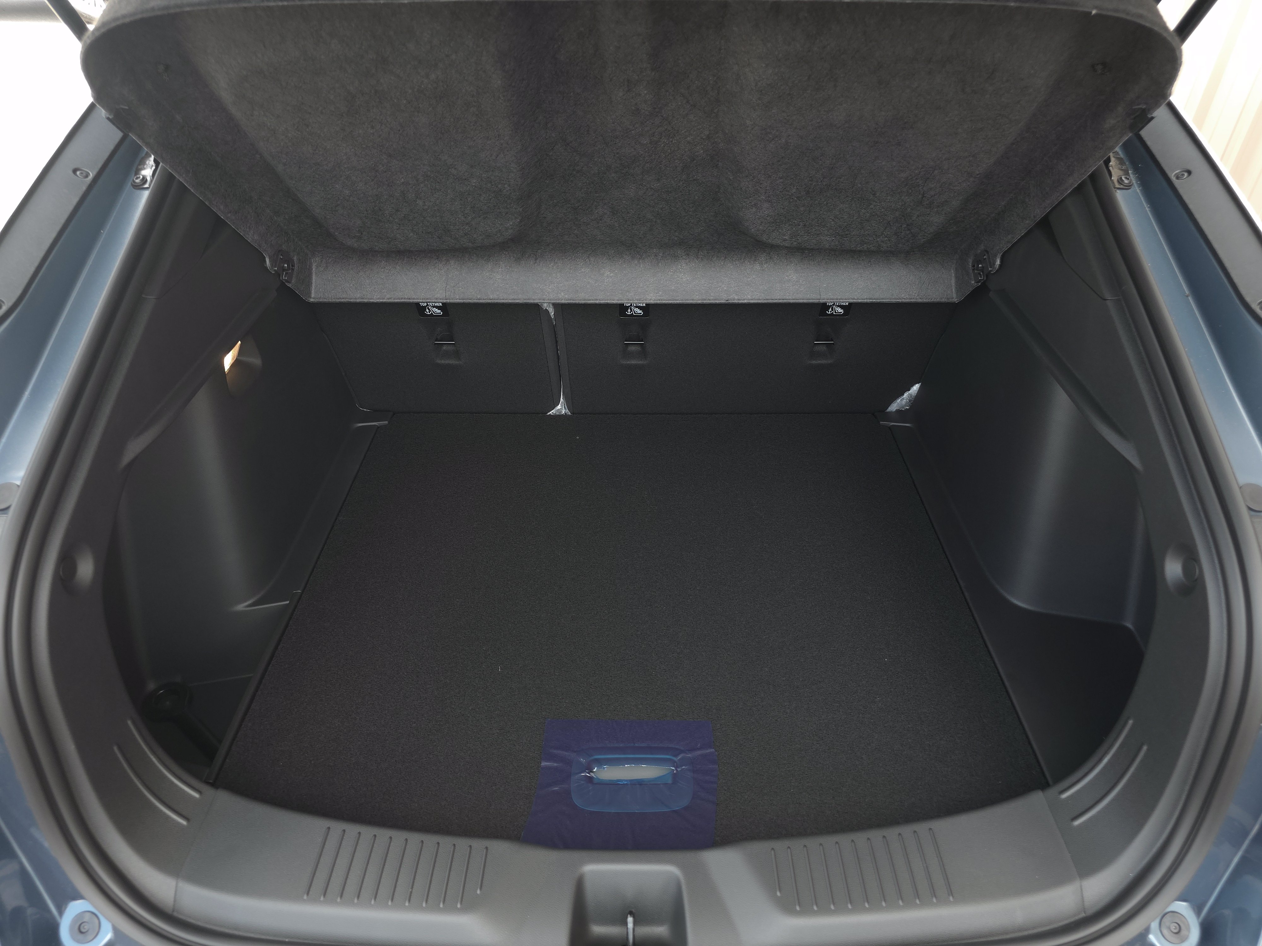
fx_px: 839
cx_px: 631
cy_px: 473
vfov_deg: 58.9
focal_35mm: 23
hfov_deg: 73.9
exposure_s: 1/60
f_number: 1.7
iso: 40
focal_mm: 6.3
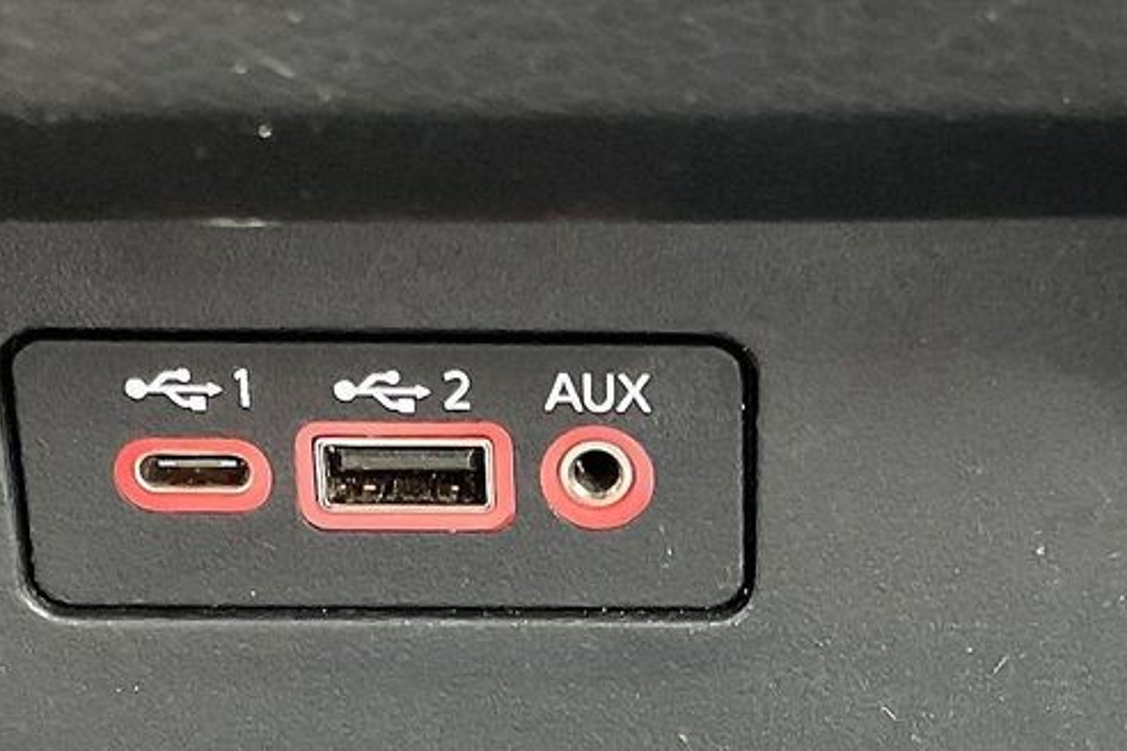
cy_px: 641
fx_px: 3068
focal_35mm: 98
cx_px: 841
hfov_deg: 20.7
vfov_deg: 13.9
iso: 320
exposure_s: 1/30
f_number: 1.8
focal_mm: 3
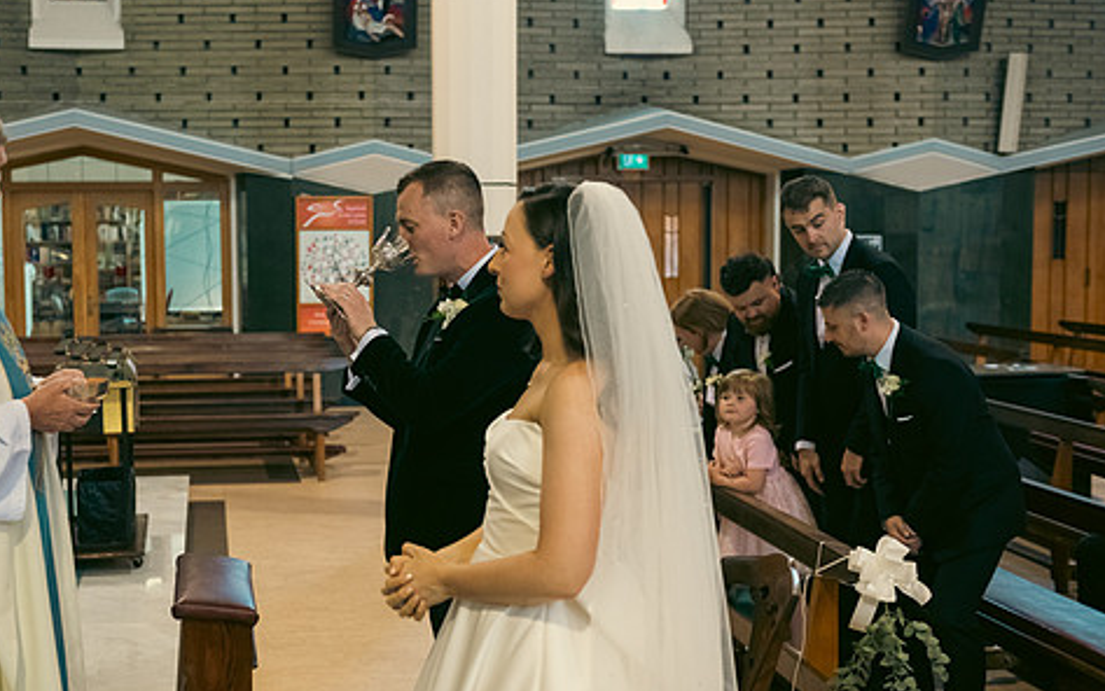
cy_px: 363
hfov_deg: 36.7
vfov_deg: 23.6
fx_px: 1657
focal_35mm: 55
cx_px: 442
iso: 1000
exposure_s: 1/160
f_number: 3.5
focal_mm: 44
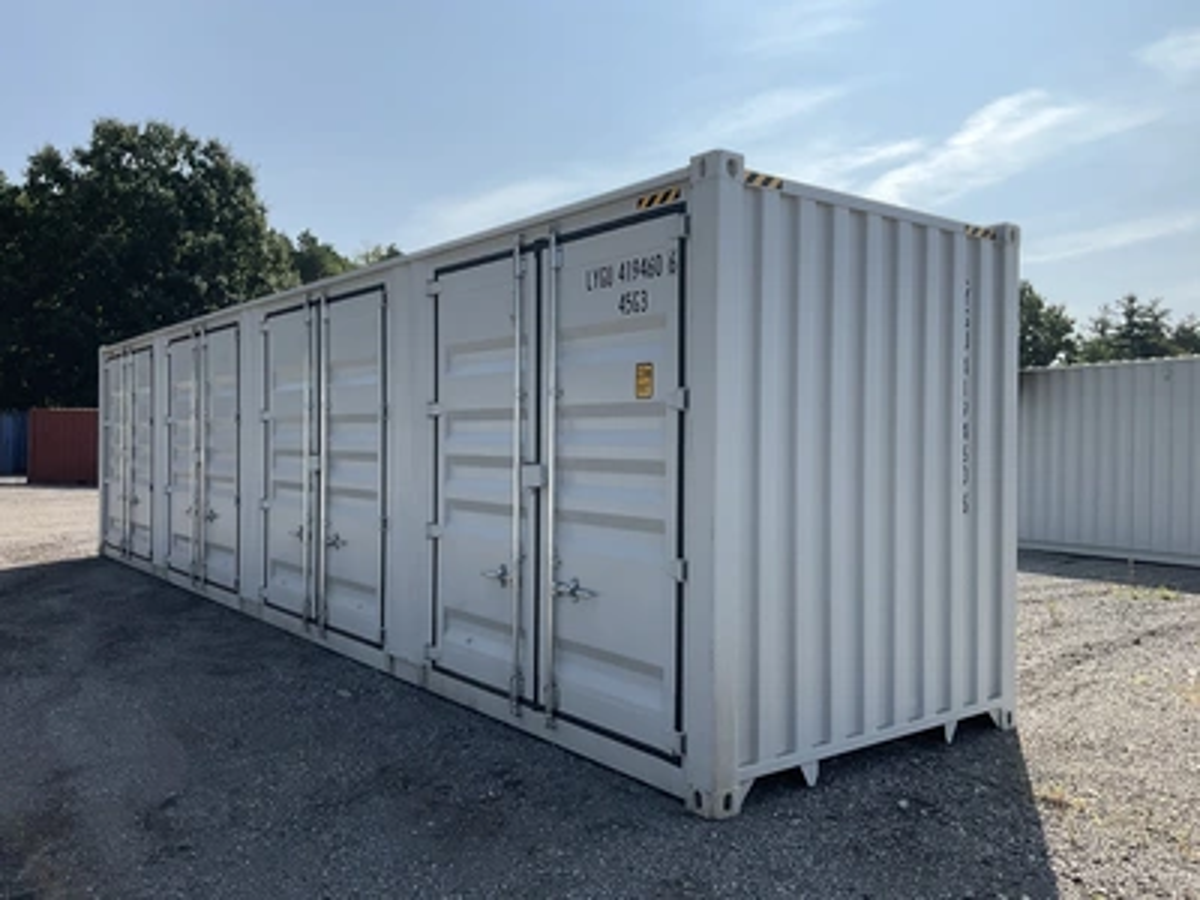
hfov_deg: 61.7
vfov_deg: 48.2
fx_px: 1005
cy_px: 450
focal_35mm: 29
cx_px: 600
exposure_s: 1/2959
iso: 25
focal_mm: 3
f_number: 1.8
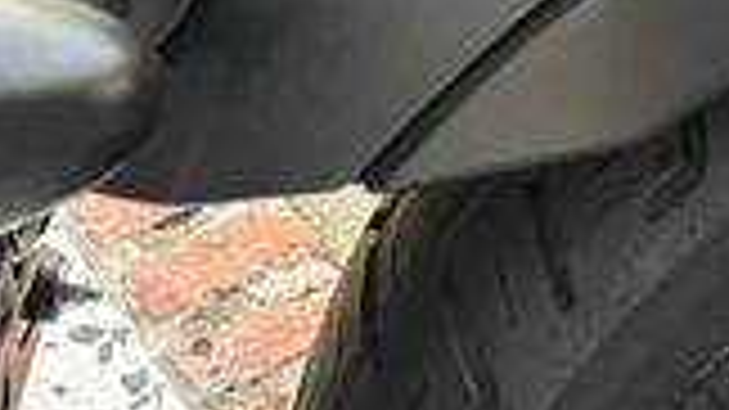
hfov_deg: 15.9
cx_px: 1359
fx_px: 2164
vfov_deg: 10.7
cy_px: 455
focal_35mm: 112
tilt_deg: -53.0
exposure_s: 1/60
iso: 250
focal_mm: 5.96
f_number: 1.6
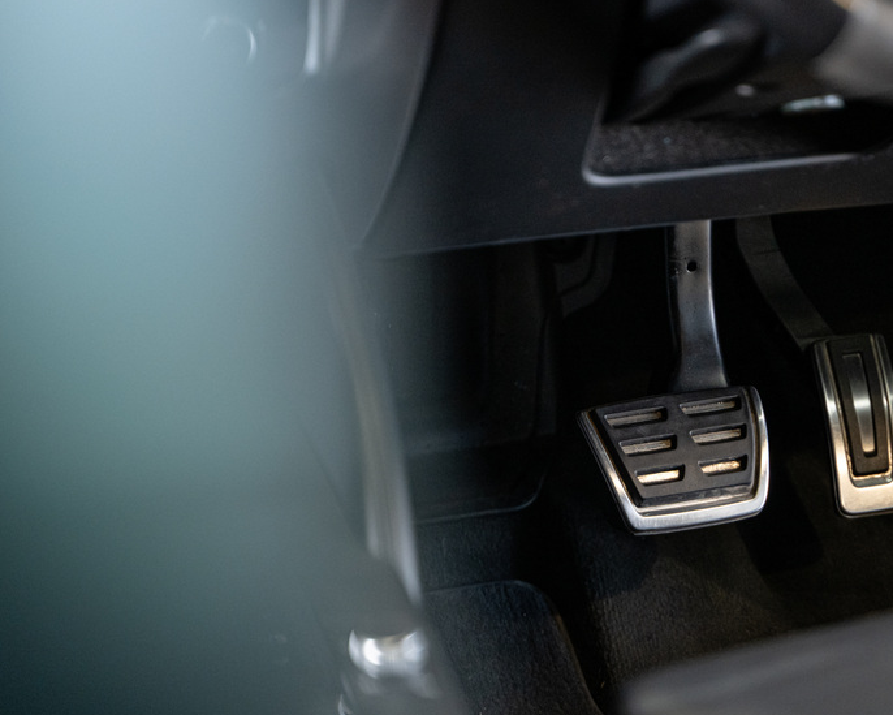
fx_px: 2775
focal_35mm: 105
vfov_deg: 14.7
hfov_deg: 18.2
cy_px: 439
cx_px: 635
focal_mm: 75
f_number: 2.8
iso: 1600
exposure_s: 1/125
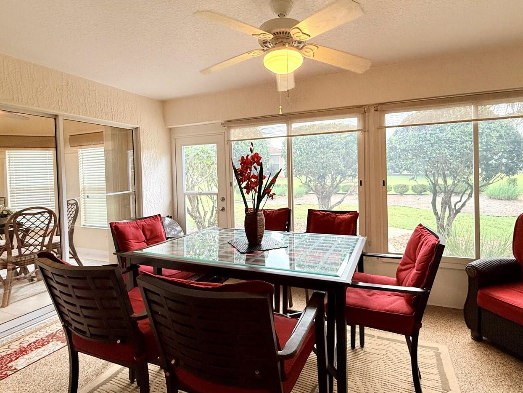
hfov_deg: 87.6
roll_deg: +1.6
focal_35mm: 18
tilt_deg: -0.9
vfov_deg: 71.5
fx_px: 272
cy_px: 181
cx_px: 283
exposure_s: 1/120
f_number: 2.2
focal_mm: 2.22
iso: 160
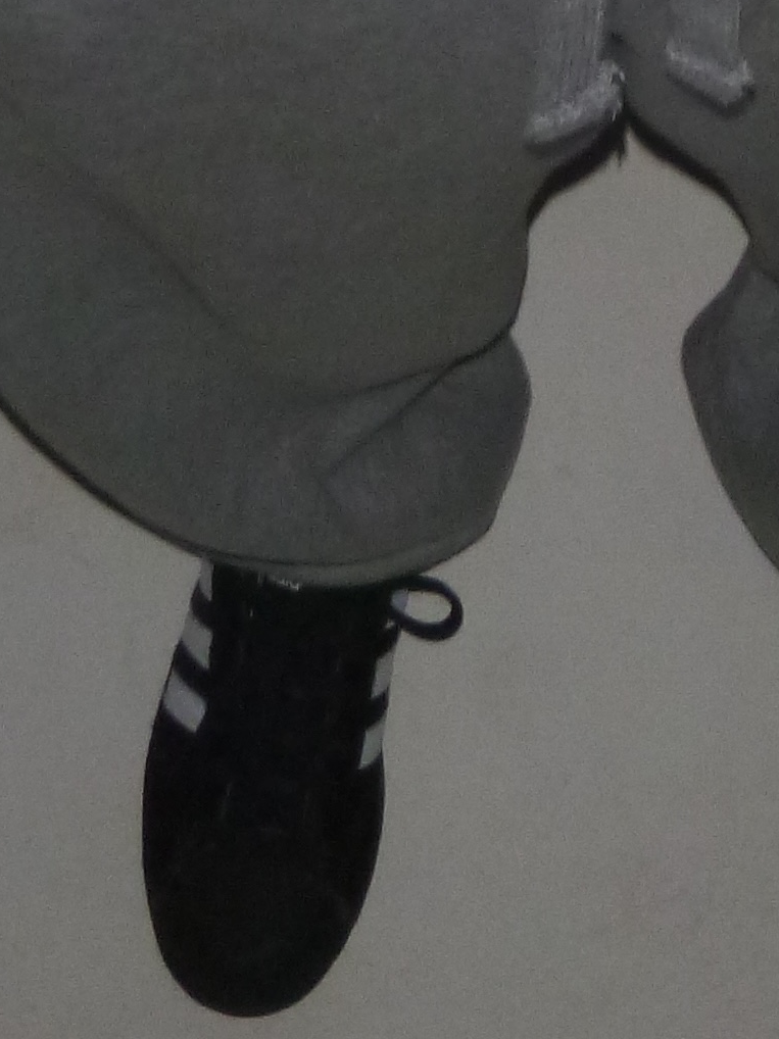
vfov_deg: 10.7
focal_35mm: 163
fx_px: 4893
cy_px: -1247
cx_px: 591
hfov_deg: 9.1
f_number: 4.4
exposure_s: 1/60
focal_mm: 6.4
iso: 200
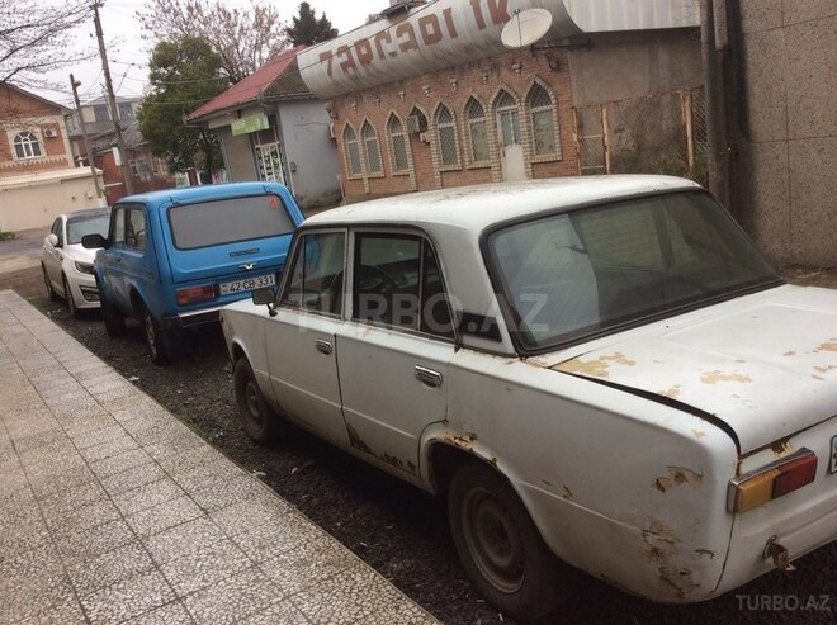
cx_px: 418
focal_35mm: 32
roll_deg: +7.2
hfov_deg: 56.9
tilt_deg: -13.8
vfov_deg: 44.1
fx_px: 773
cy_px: 312
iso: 32
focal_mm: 3.3
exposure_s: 1/216
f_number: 2.4
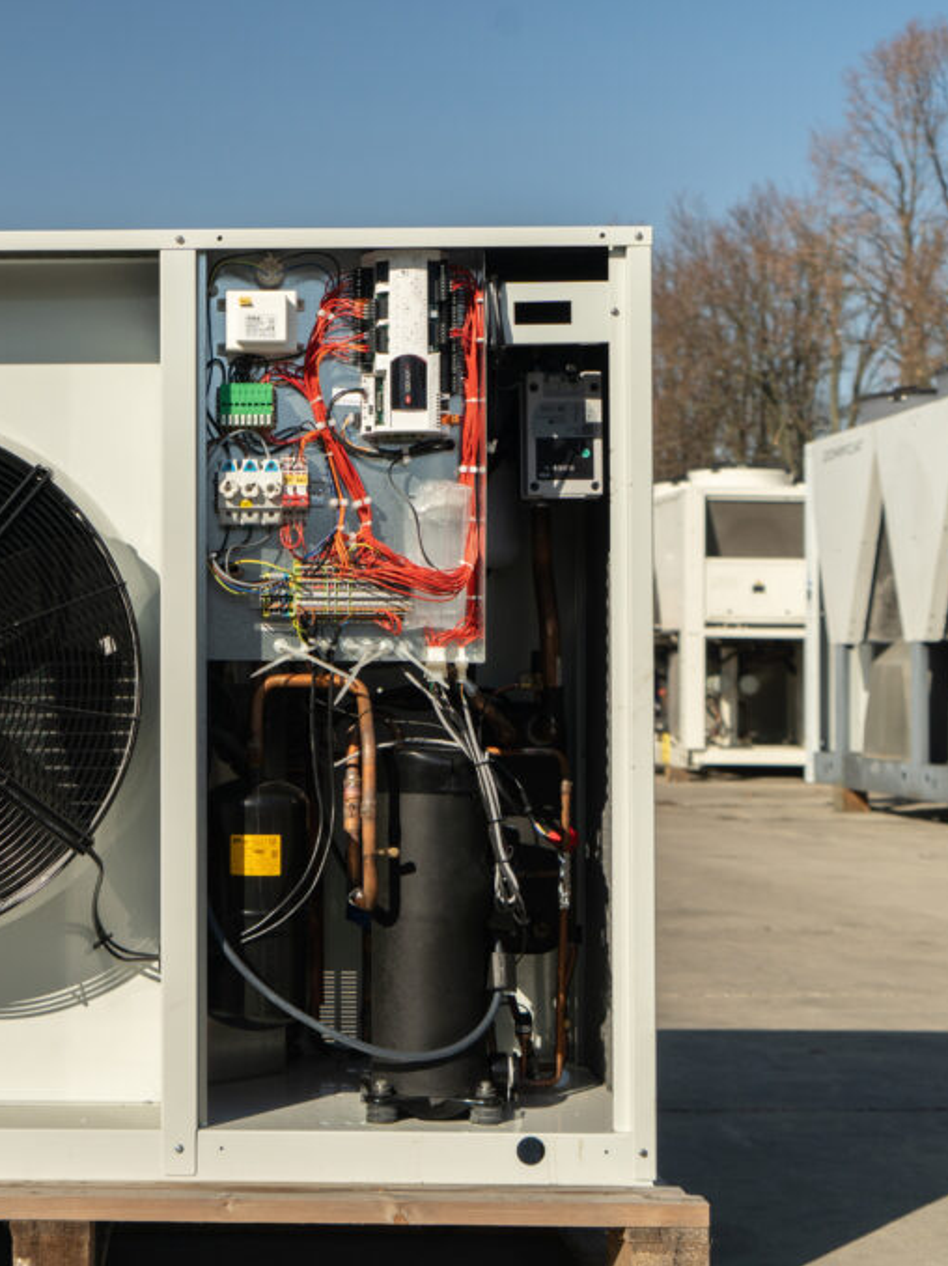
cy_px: 634
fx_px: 2229
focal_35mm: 61
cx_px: 125
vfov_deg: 31.7
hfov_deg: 23.5
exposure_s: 1/320
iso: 100
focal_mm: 42
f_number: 5.6
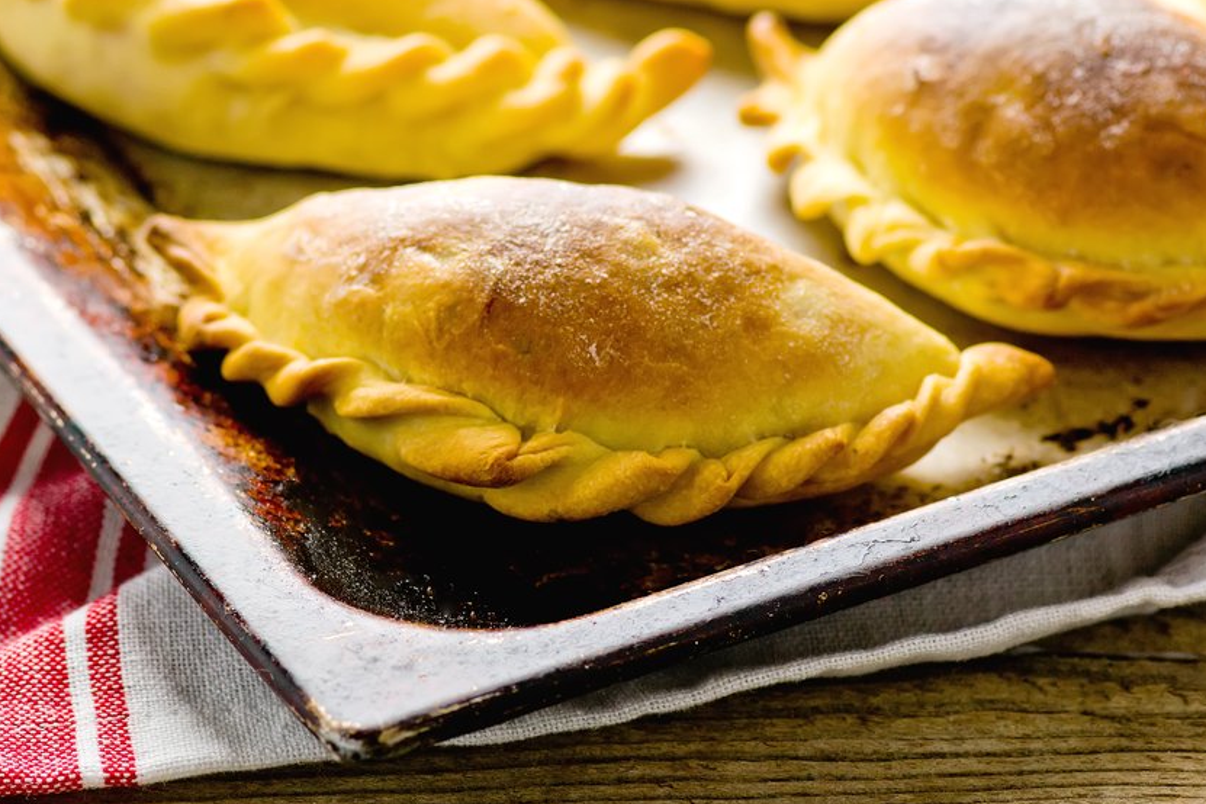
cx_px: 556
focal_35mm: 190
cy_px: 384
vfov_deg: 7.2
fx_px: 6351
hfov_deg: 10.8
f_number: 5.6
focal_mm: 105
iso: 100
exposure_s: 1/125
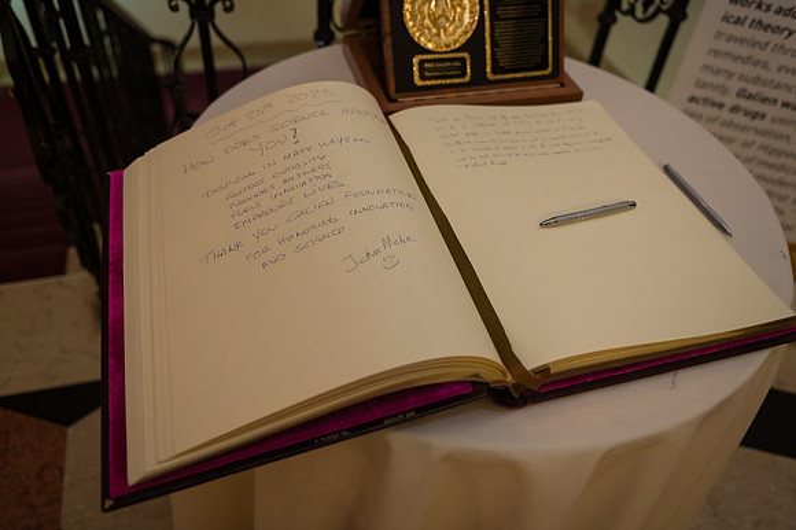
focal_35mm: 30
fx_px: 667
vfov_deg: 43.3
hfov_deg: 61.7
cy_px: 265
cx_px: 399
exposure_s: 1/200
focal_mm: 29
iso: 1600
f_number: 3.2
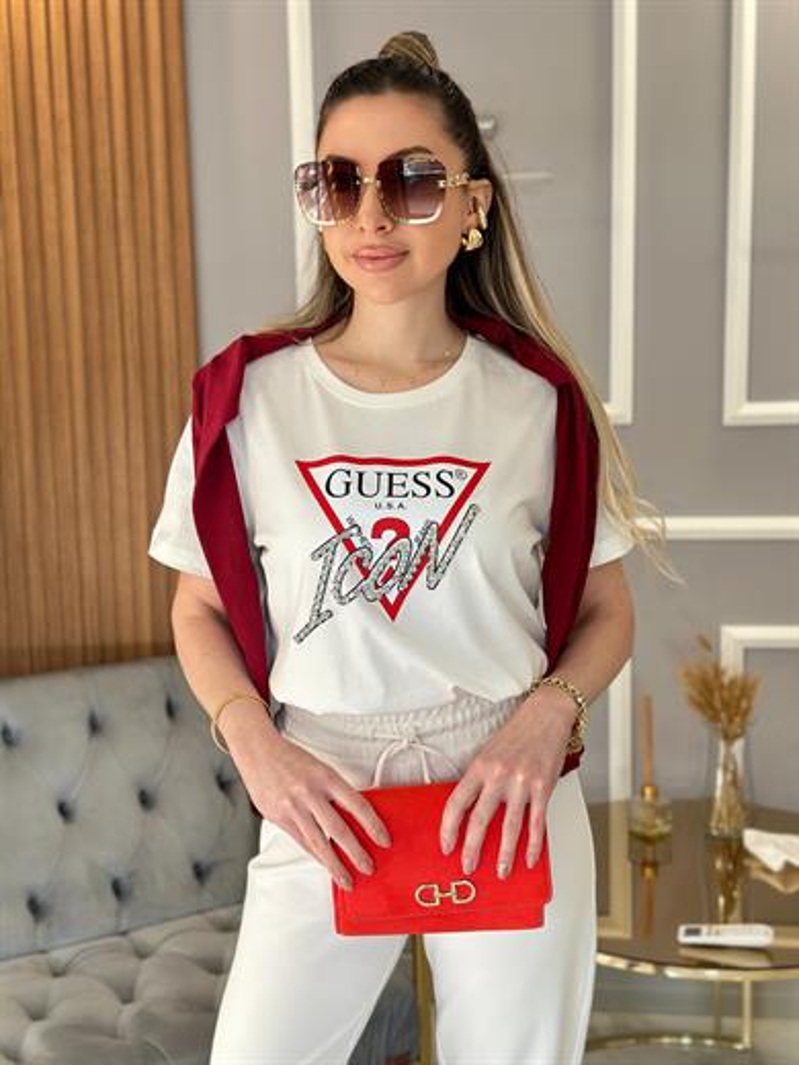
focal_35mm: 48
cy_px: 532
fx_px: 1477
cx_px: 400
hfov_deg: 30.3
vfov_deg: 39.7
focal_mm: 6.86
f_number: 1.78
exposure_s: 1/118
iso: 125
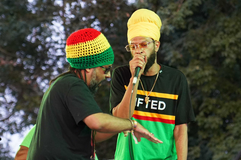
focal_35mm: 202
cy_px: 60
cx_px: 113
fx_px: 1352
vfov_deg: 6.8
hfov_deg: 10.2
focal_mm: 105
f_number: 4
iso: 3200
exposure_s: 1/160
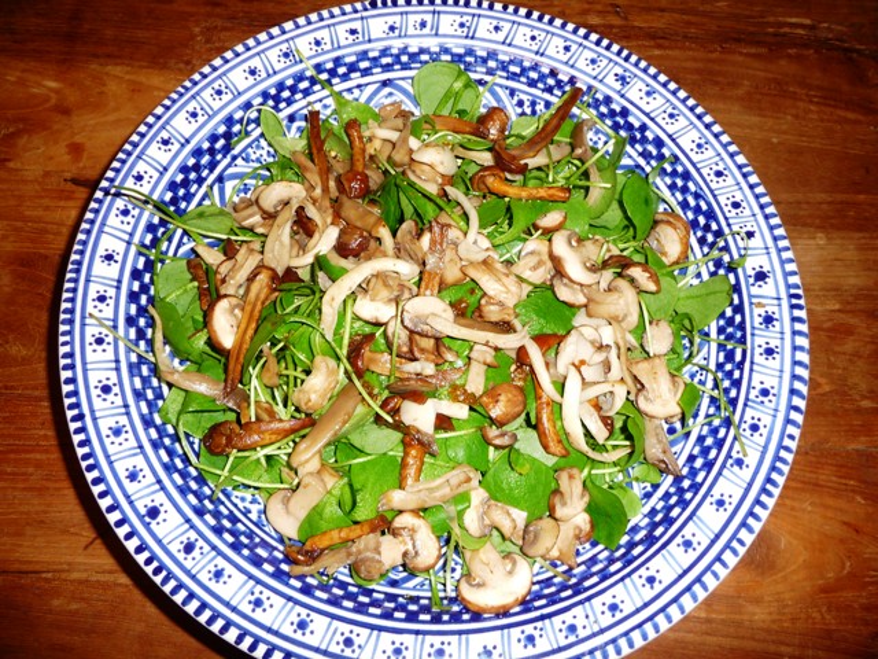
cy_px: 330
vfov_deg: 46.8
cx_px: 439
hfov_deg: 60.0
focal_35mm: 30
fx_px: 761
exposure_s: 1/30
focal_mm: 5
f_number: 3.4
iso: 100
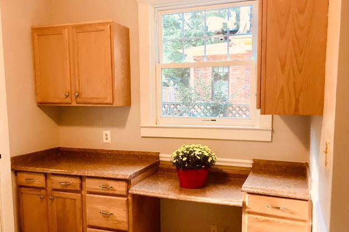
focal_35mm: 31
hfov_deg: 60.3
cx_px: 179
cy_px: 129
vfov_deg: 42.2
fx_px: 300
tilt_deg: -6.7
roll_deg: -0.2
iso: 64
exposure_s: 1/30
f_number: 2.2
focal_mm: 4.15
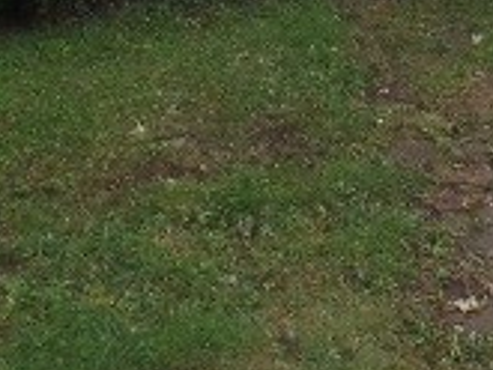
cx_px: 409
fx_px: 1268
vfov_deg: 14.5
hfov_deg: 21.7
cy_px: -304
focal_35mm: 89
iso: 400
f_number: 2.8
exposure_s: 1/350
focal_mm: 4.1
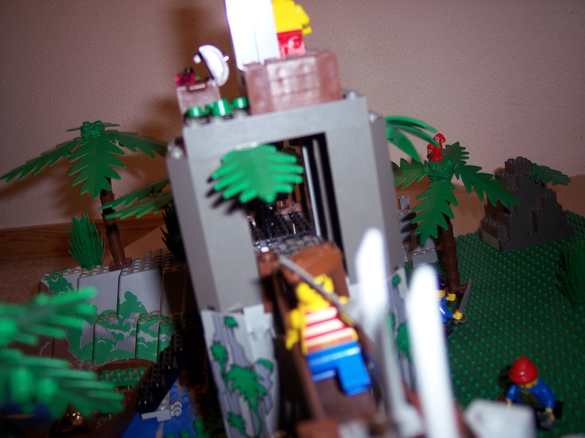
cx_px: 297
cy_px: 224
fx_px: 676
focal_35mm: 40
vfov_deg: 35.9
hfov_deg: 46.8
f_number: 2.8
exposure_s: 1/60
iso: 100
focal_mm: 8
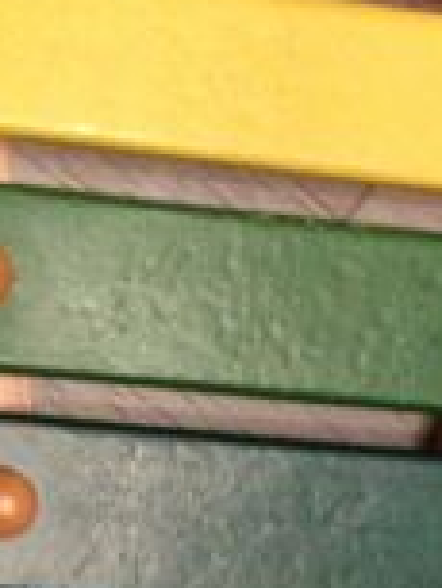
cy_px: 307
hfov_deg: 10.8
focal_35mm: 138
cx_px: 300
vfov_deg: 14.3
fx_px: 2346
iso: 250
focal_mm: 4.12
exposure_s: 1/20
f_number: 2.4
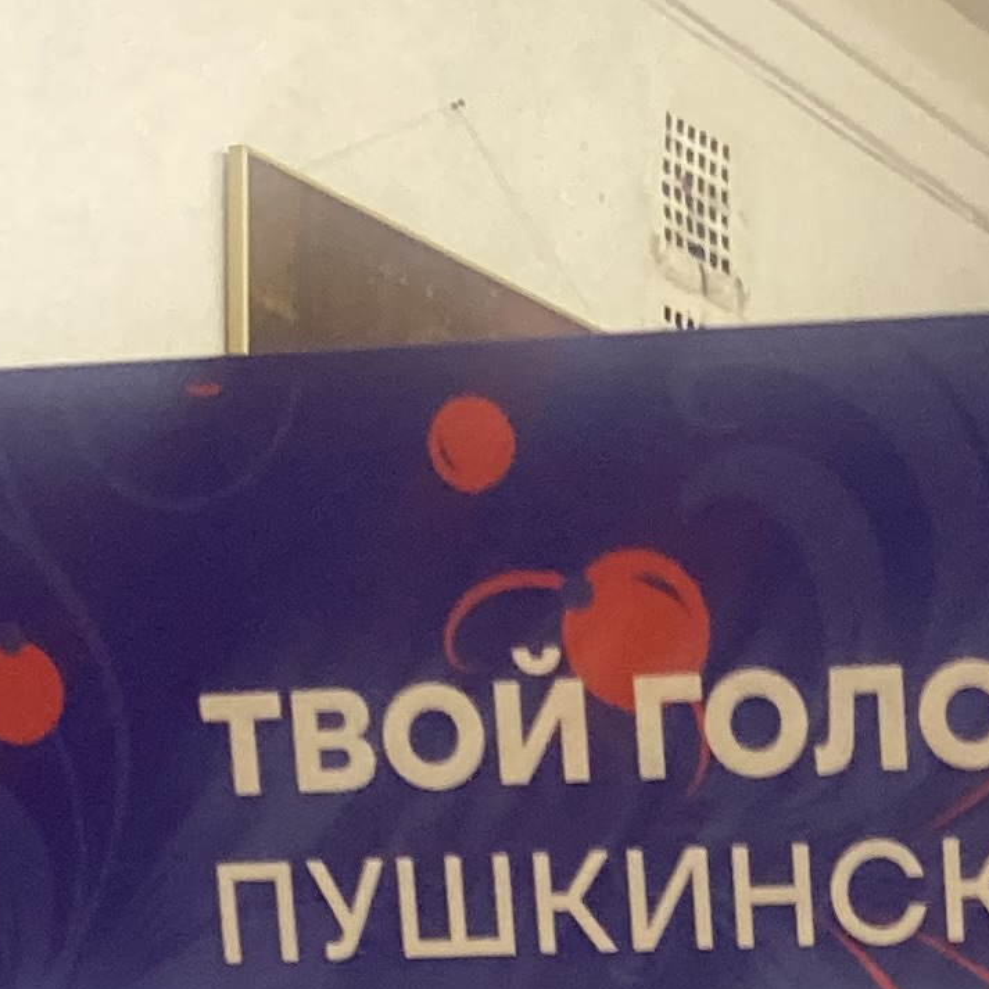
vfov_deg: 11.3
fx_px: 4525
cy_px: 1984
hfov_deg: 12.1
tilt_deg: -1.6
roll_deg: -0.6
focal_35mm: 140
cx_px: 1332
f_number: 1.8
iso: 200
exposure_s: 1/50
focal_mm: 3.99
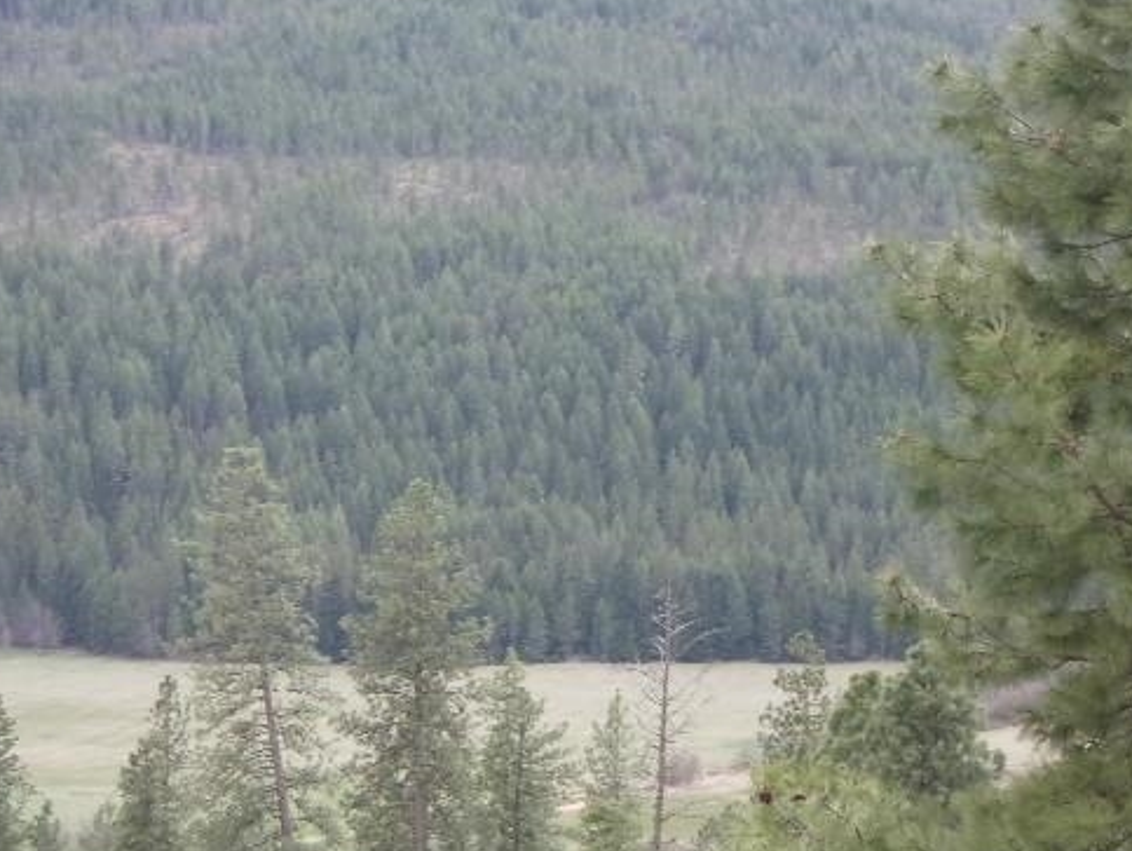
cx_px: 450
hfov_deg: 13.8
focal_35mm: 143
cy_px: 354
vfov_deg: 10.4
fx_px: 4680
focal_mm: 19.6
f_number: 6.6
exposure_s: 1/60
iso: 120
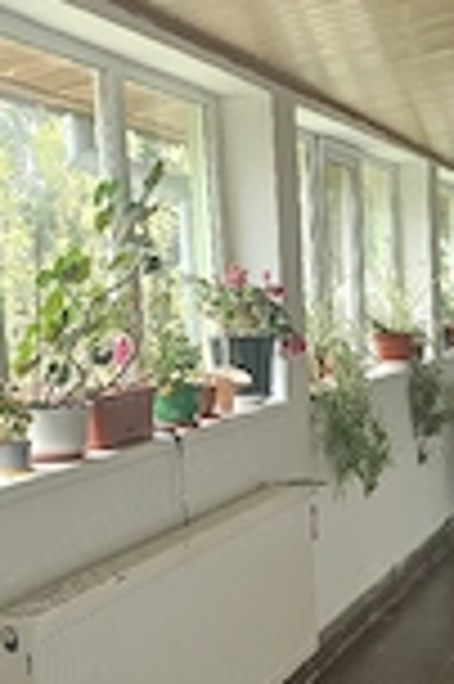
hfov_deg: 19.8
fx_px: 1194
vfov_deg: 31.1
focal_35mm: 63
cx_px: 584
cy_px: 549
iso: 400
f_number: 1.6
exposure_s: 1/112
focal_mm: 6.57
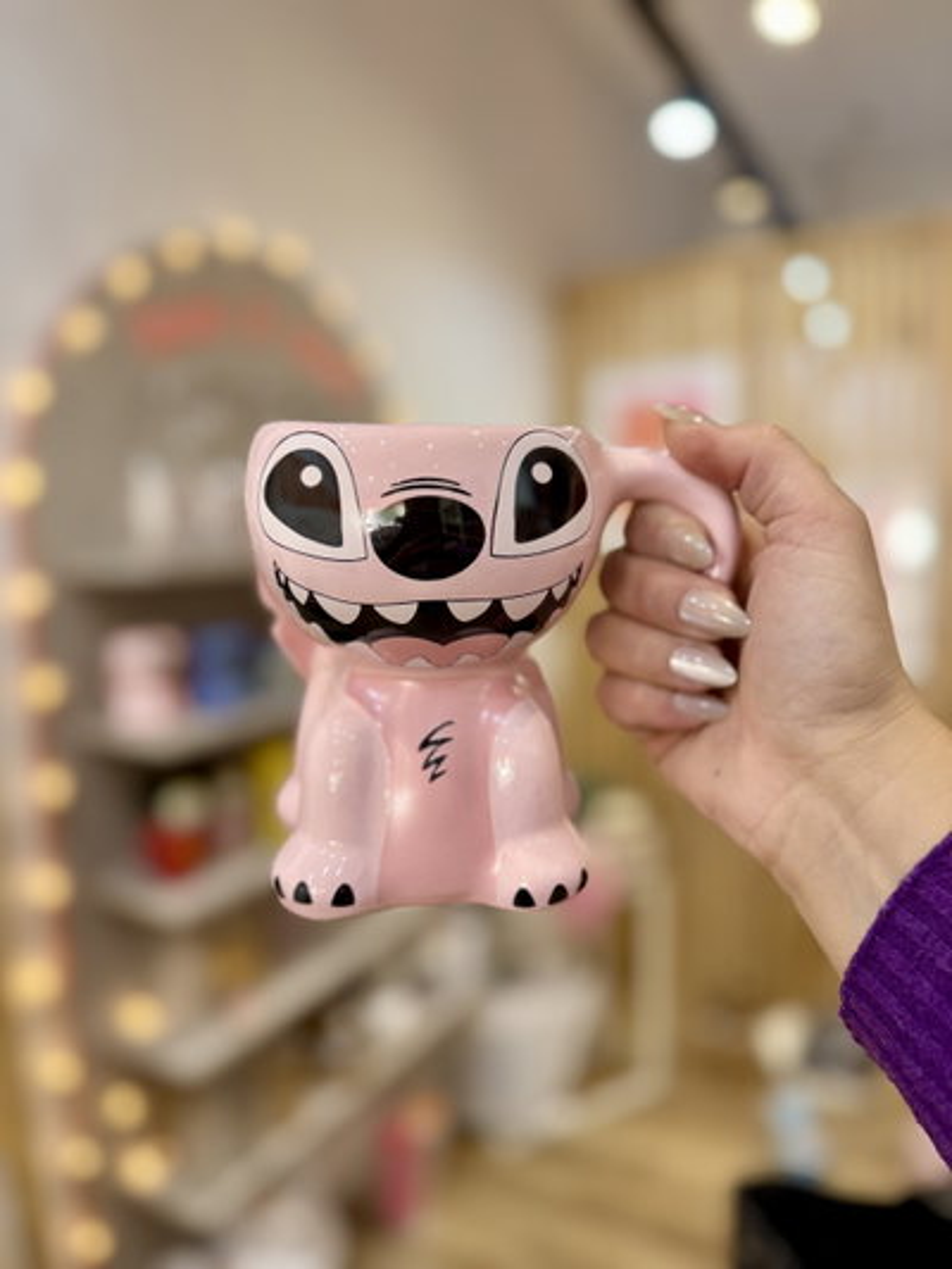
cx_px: 476
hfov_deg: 56.8
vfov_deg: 71.6
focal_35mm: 24
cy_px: 634
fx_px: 880
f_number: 1.78
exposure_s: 1/100
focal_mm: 6.76
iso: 200
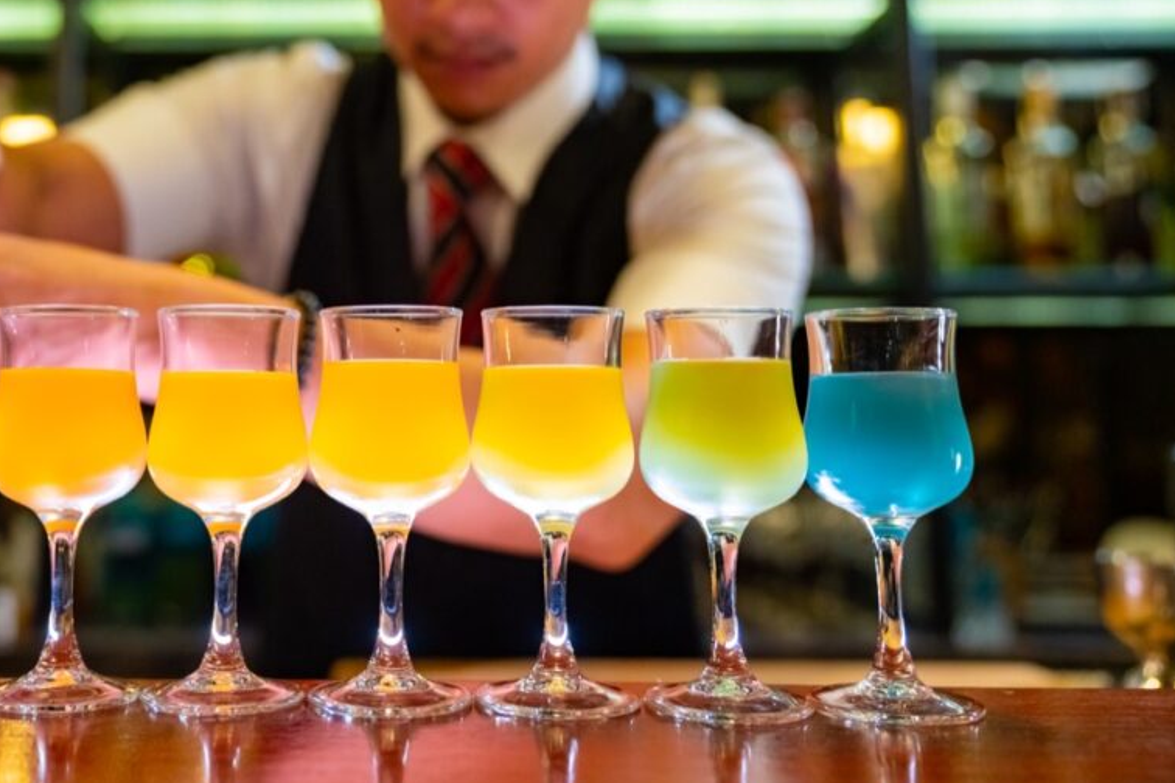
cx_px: 390
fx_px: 1371
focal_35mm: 42
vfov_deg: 31.7
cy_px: 266
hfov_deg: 45.7
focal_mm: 31
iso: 1600
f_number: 2.8
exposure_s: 1/125
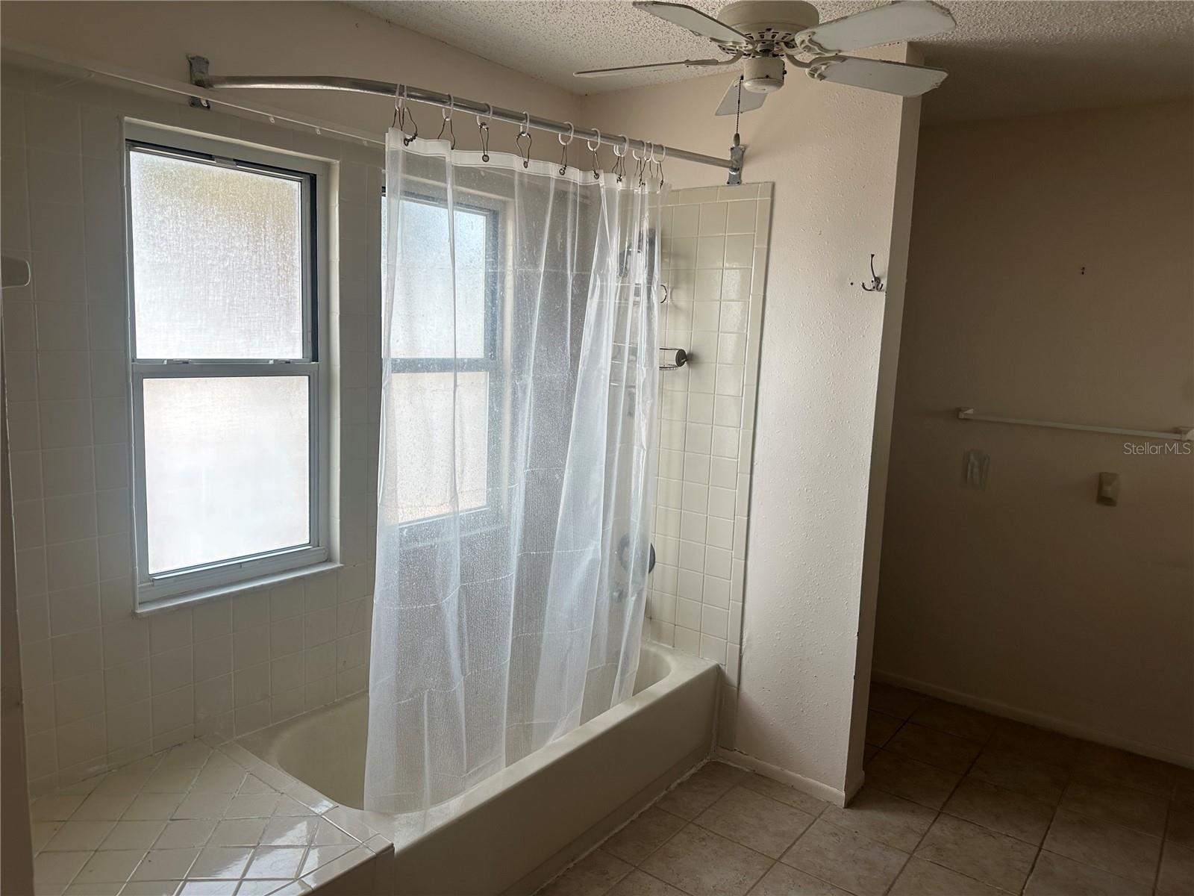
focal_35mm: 24
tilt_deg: -6.4
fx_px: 828
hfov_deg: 71.6
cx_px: 597
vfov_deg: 56.8
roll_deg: -2.3
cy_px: 448
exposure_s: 1/334
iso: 80
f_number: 1.78
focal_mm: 6.86
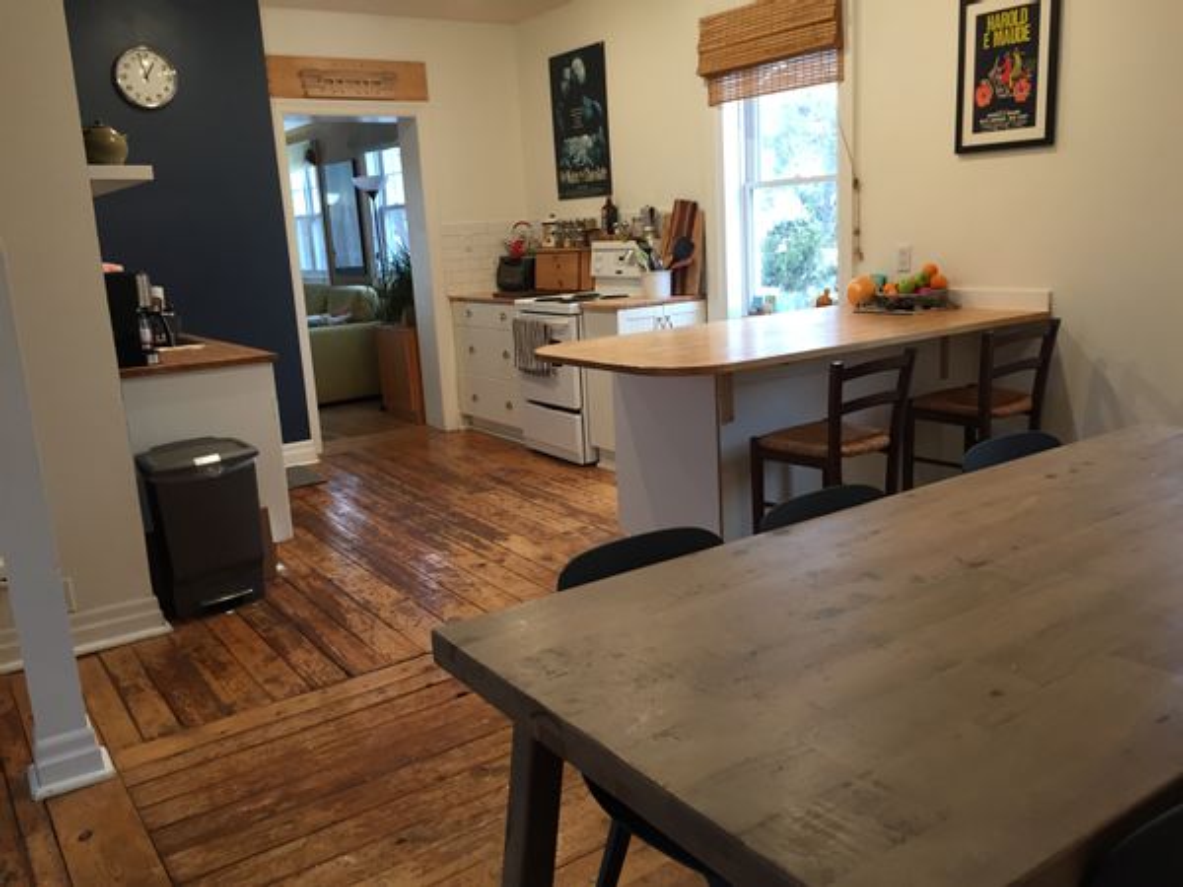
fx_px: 991
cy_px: 444
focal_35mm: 29
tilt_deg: -12.2
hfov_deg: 61.7
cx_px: 592
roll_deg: +3.3
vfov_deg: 48.2
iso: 80
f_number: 2.2
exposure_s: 1/30
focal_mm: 4.15
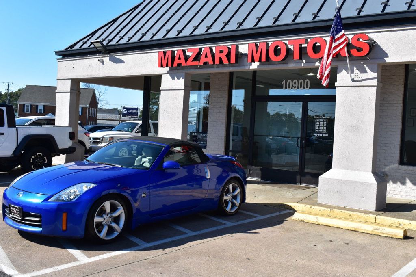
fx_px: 450
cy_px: 138
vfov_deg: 34.2
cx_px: 208
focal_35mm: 39
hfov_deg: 49.6
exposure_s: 1/500
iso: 400
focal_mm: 26
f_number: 11
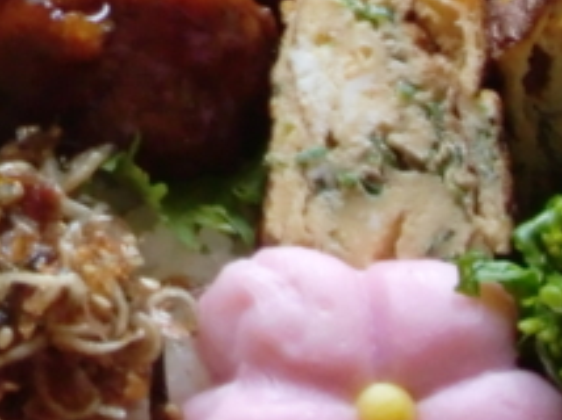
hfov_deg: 9.4
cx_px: -234
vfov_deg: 7.1
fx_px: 3341
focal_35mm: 206
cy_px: -255
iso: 400
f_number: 3.6
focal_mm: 9.8
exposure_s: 1/60
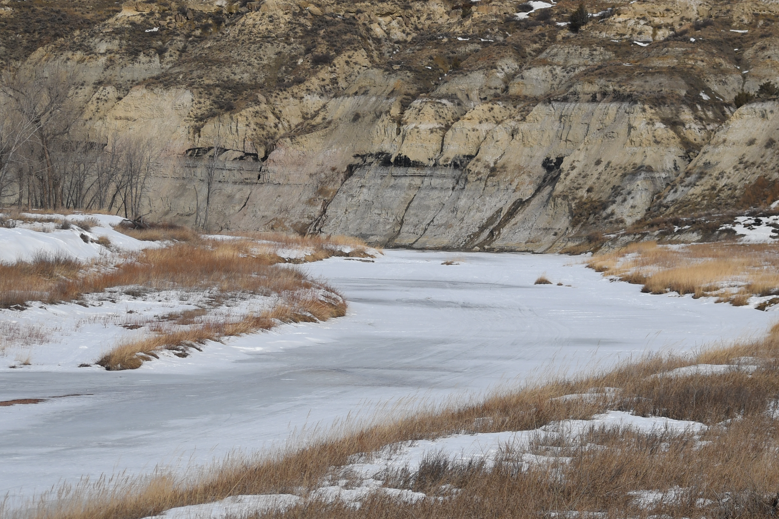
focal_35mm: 184
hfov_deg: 11.2
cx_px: 479
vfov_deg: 7.5
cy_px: 131
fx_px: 3981
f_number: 4.5
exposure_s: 1/2500
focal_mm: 70
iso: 125
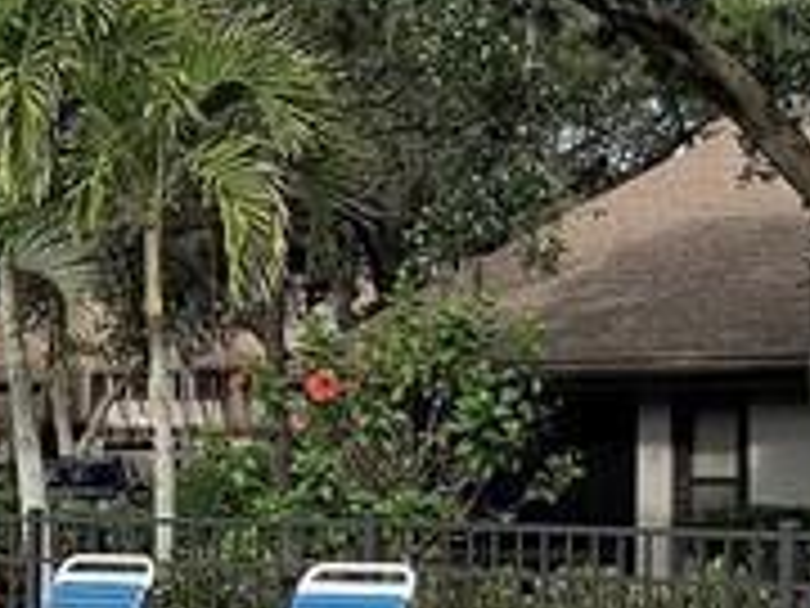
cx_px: -428
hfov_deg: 12.6
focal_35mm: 148
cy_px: 658
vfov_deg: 9.9
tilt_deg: -2.6
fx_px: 3463
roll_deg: -0.3
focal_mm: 4.25
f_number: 1.8
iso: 25
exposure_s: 1/1718
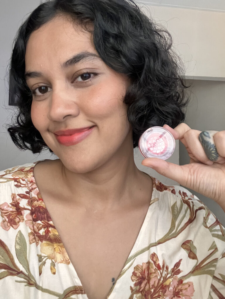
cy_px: 150
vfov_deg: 60.0
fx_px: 260
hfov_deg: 46.8
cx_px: 112
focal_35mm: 30
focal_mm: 2.71
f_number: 2.2
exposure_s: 1/29
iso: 800
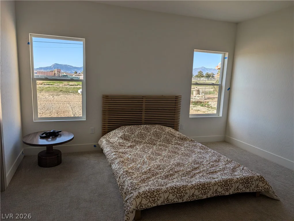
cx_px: 147
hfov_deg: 71.5
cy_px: 110
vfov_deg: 56.9
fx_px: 204
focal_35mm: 24
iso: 21
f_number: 1.68
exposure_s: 1/349
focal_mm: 6.9
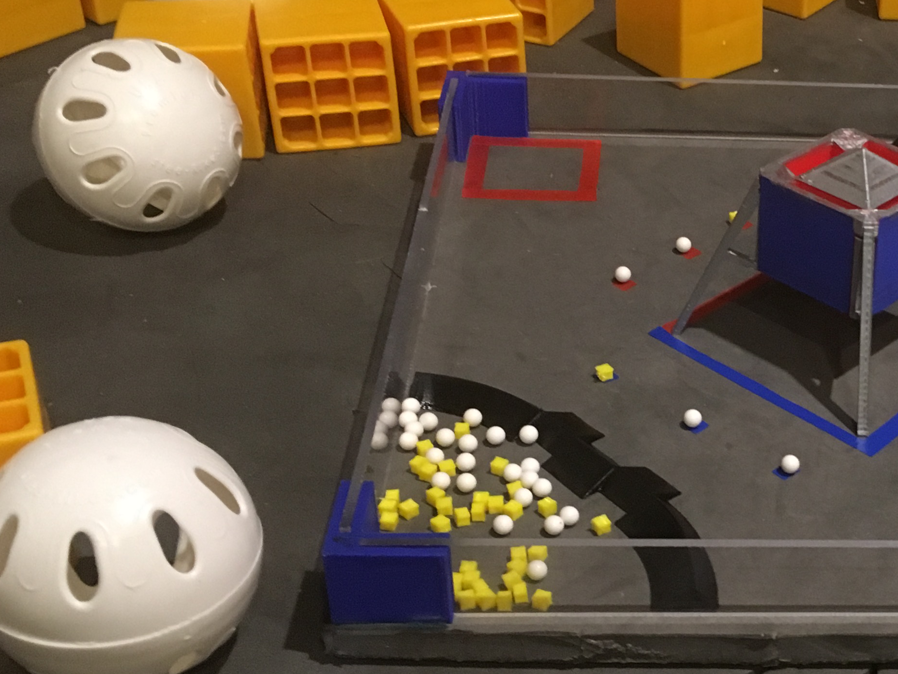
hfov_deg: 28.9
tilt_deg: -34.9
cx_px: 888
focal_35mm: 63
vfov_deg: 23.2
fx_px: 1634
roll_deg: -3.5
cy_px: 412
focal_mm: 4.15
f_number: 2.2
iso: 200
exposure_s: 1/17
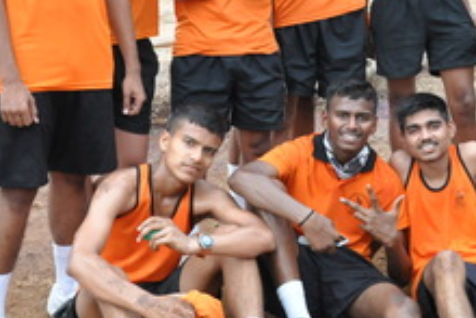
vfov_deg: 15.7
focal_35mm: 86
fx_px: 1140
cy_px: 29
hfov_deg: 23.4
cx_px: 355
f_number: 11
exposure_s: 1/200
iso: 1600
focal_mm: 25
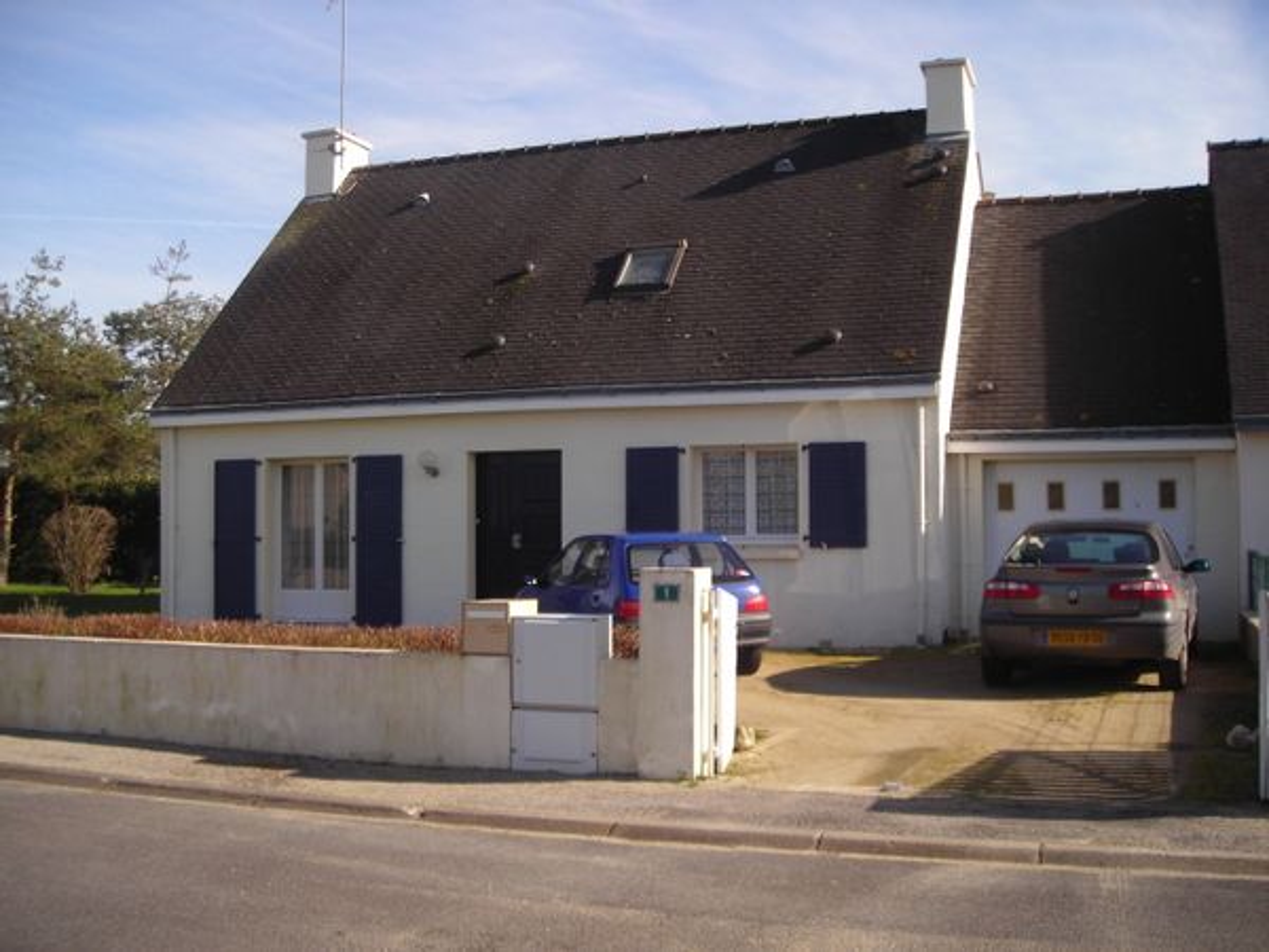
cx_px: 634
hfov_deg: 49.0
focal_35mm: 38
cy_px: 476
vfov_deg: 37.7
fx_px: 1393
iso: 50
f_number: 6.4
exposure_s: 1/148
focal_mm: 6.3
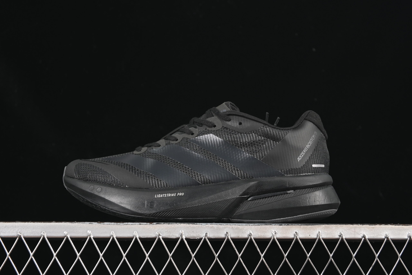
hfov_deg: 27.0
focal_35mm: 75
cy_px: 138
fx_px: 858
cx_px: 206
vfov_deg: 18.2
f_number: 6.3
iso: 160
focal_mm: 50
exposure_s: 1/60
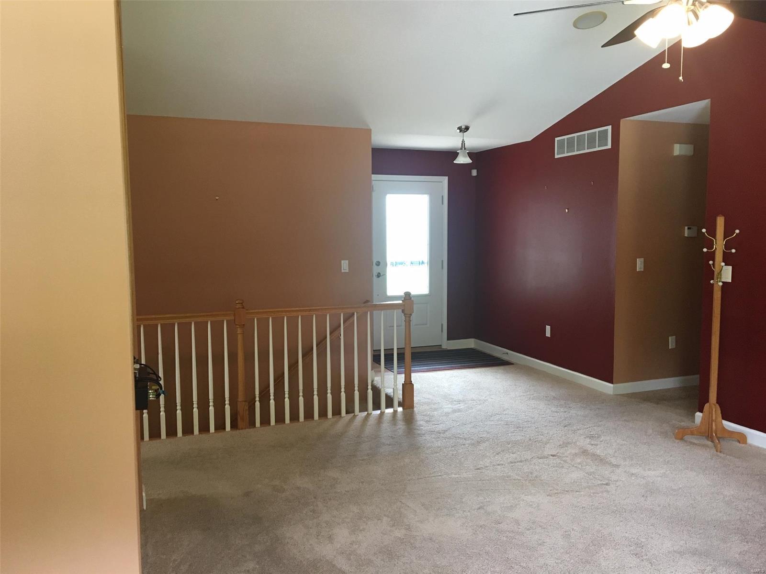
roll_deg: +0.1
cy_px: 287
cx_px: 383
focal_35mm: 29
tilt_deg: -4.8
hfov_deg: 61.7
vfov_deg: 48.2
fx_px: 642
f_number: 2.2
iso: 125
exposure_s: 1/30
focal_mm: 4.15
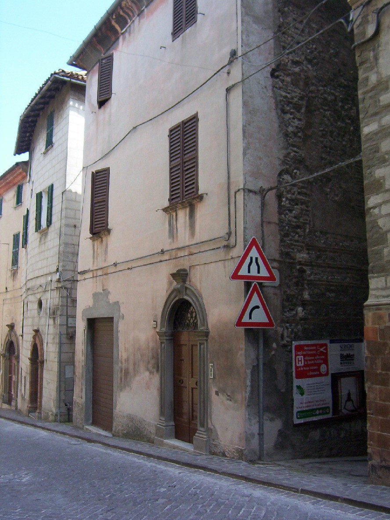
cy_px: 260
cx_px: 195
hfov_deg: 39.7
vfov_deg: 51.4
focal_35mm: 36
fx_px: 541
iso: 100
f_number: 2.76
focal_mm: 5.54
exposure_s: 1/700
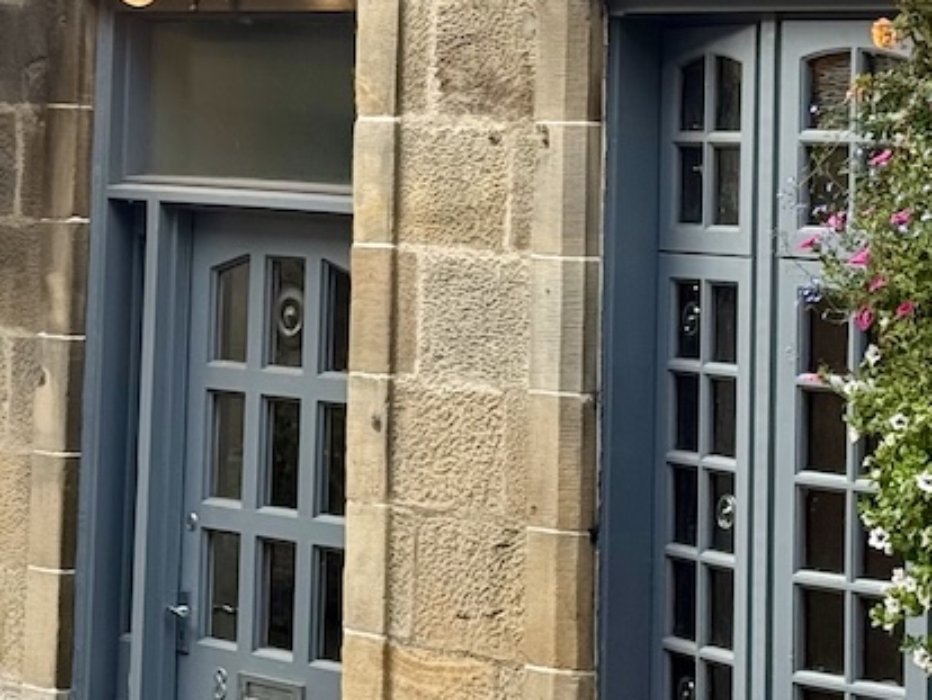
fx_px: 3745
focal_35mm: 139
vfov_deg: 10.5
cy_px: -169
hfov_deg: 14.1
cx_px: 198
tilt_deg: +5.5
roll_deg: -3.0
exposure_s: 1/769
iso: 100
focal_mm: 6.76
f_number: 1.78
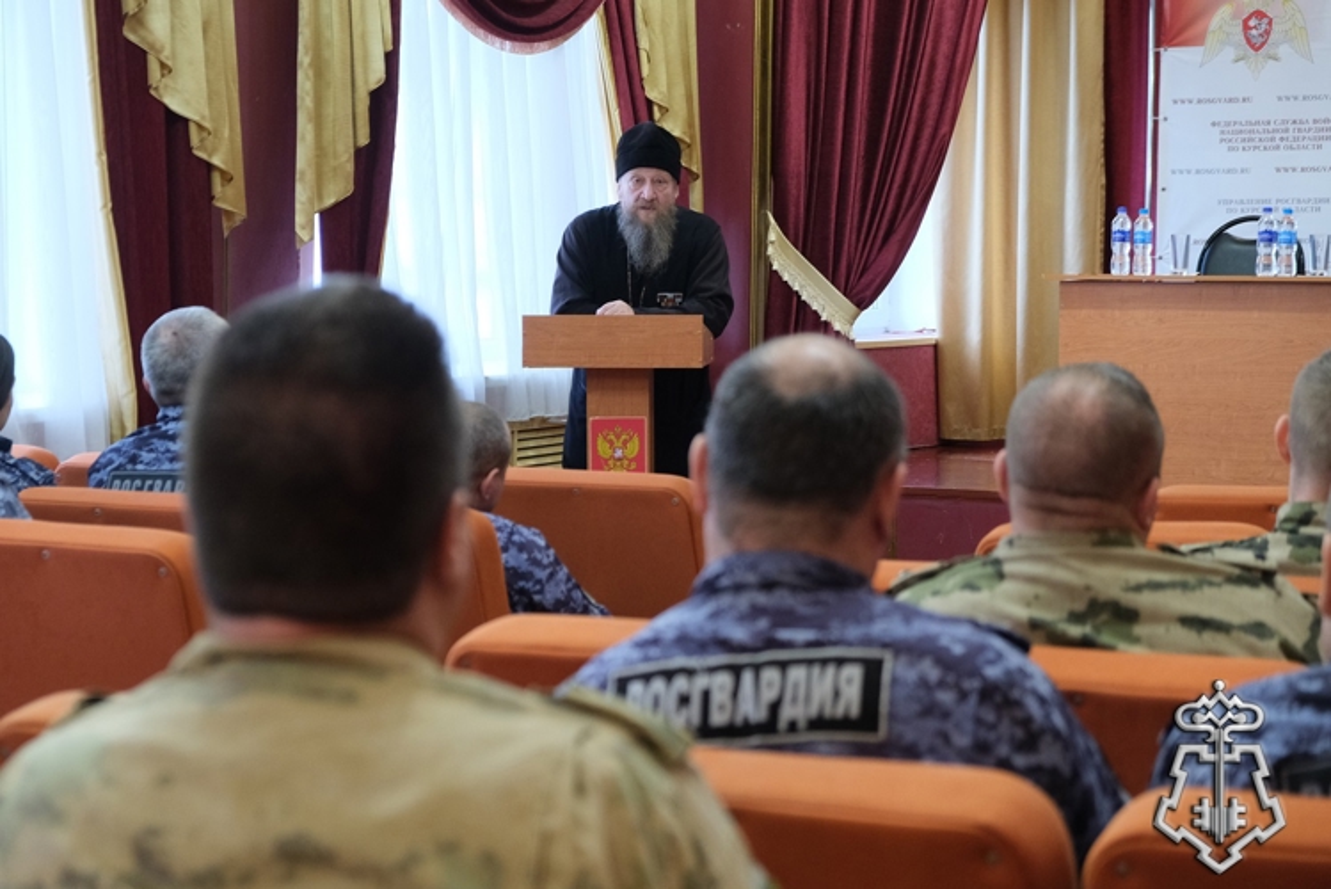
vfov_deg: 16.5
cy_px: 444
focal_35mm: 83
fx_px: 3070
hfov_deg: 24.5
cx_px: 666
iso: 2500
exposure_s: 1/30
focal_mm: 55
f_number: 4
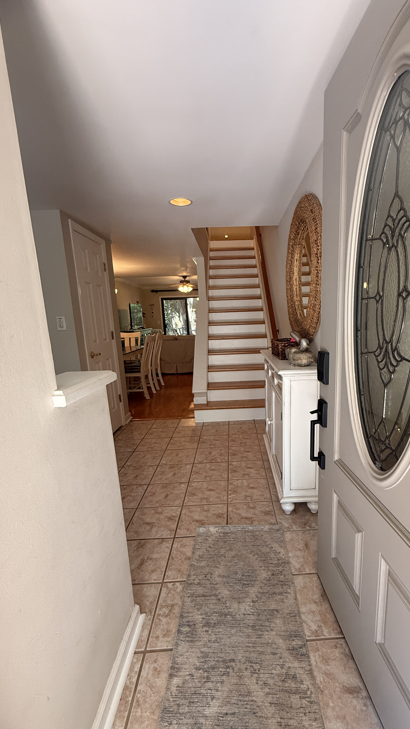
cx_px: 245
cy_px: 377
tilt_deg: -10.4
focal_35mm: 16
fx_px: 309
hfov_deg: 66.5
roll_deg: +1.9
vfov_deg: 99.3
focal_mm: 2.22
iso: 320
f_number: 2.2
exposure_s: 1/85
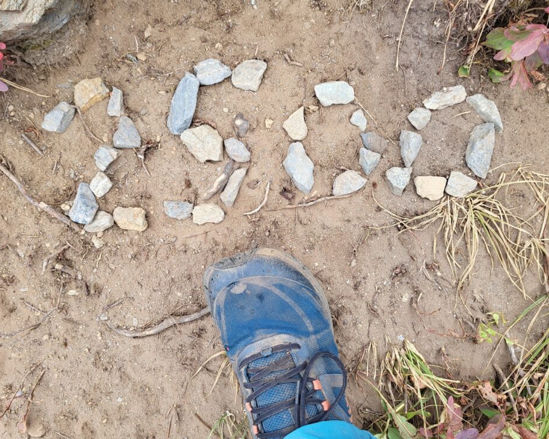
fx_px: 455
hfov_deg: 62.2
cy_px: 222
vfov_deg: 51.5
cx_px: 261
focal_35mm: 28
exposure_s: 1/100
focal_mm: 5.4
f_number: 1.8
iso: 64
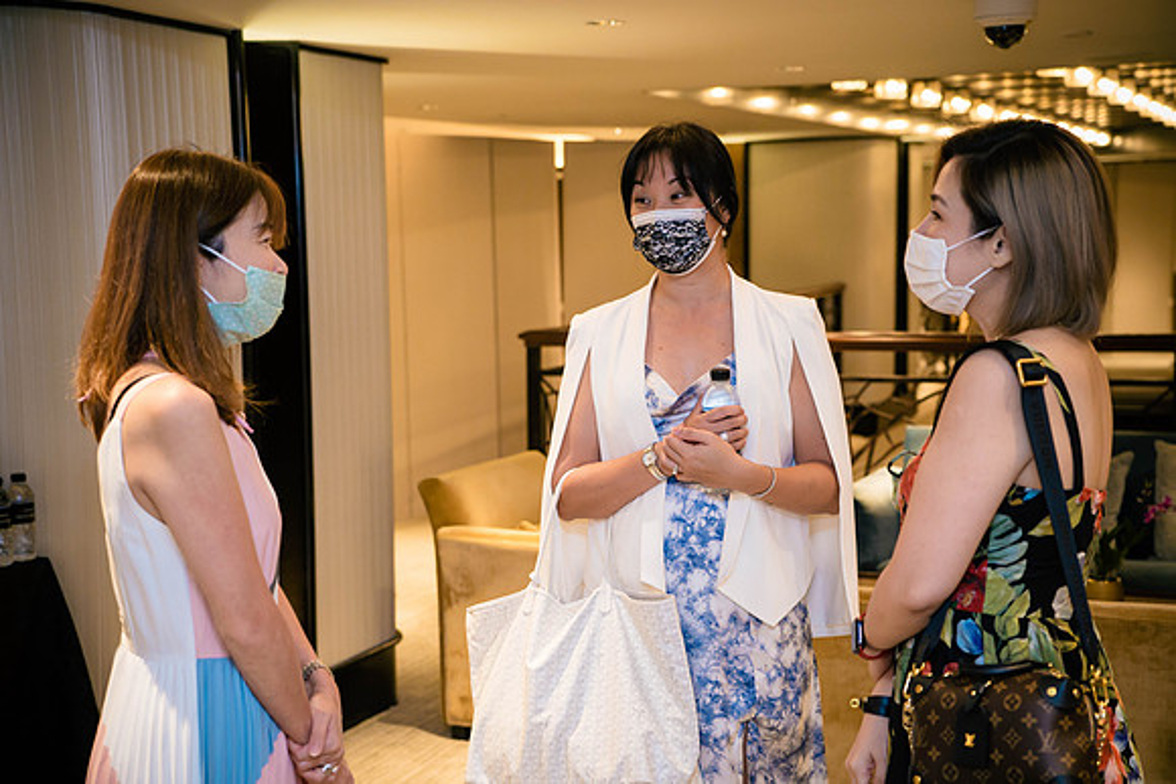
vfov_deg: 23.8
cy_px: 392
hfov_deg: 35.0
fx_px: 1862
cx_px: 588
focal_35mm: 57
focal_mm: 57
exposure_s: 1/100
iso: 3200
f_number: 4
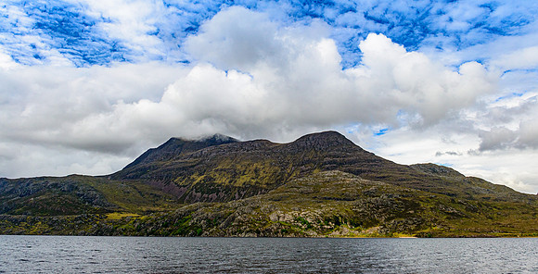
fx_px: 389
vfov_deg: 38.5
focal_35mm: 28
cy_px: 95
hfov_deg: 69.4
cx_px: 269
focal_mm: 26
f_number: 8
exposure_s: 1/1000
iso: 500
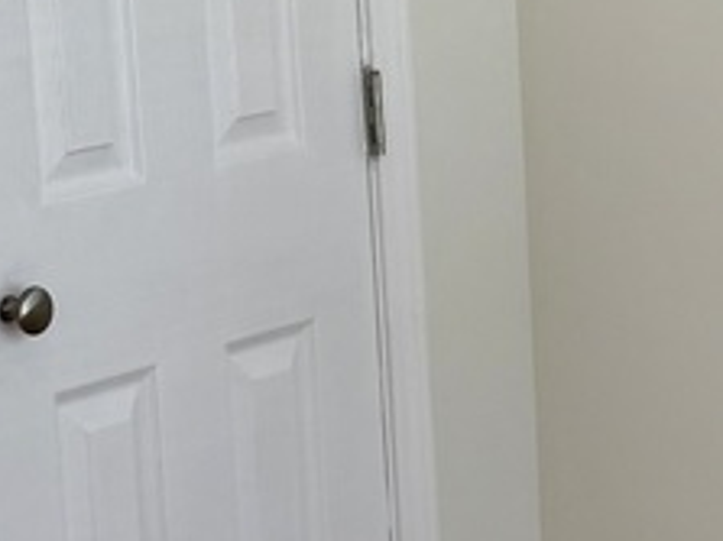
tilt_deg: -6.5
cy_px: 146
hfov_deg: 12.6
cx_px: 710
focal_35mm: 155
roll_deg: +3.0
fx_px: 3236
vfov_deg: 9.6
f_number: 1.78
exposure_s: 1/120
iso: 64
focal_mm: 6.76
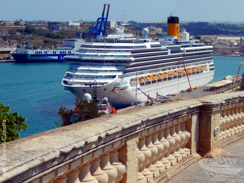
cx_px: 122
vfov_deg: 15.7
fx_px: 663
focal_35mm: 94
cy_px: 92
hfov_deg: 20.9
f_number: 8.8
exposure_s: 1/500
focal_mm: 16.6
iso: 125
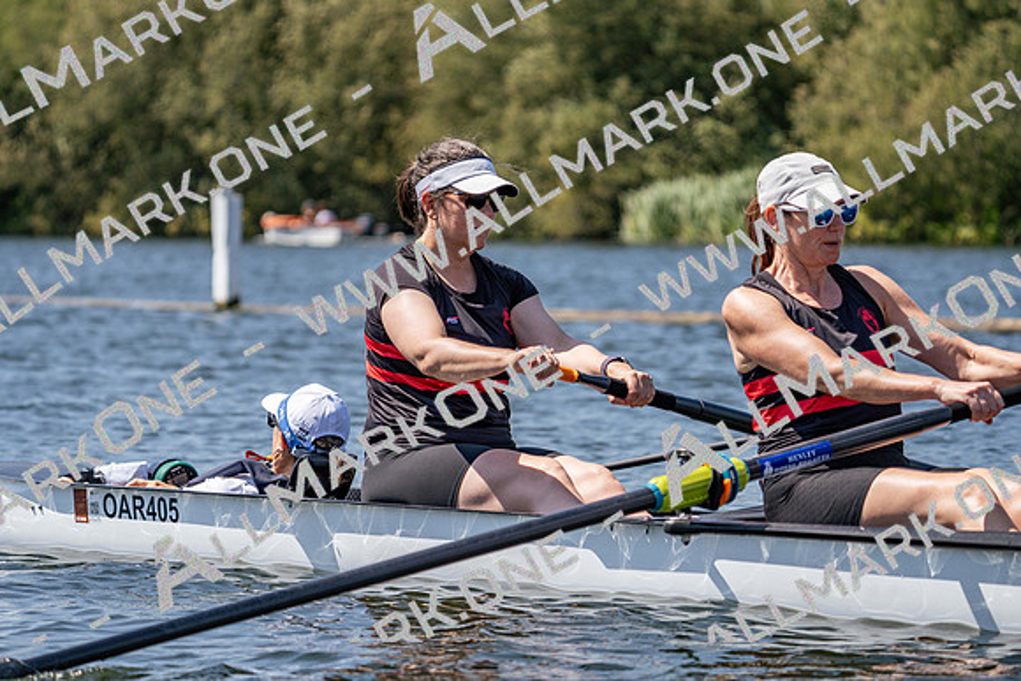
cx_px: 510
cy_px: 340
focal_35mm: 200
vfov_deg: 6.9
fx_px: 5673
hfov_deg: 10.3
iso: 250
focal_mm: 200
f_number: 5.6
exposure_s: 1/2000
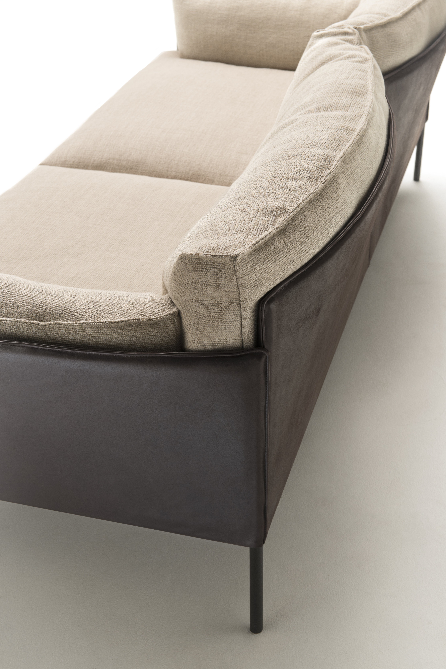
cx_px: 223
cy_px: 334
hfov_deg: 23.4
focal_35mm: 58
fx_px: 1077
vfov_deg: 34.5
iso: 100
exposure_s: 1/4
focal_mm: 58
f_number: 11
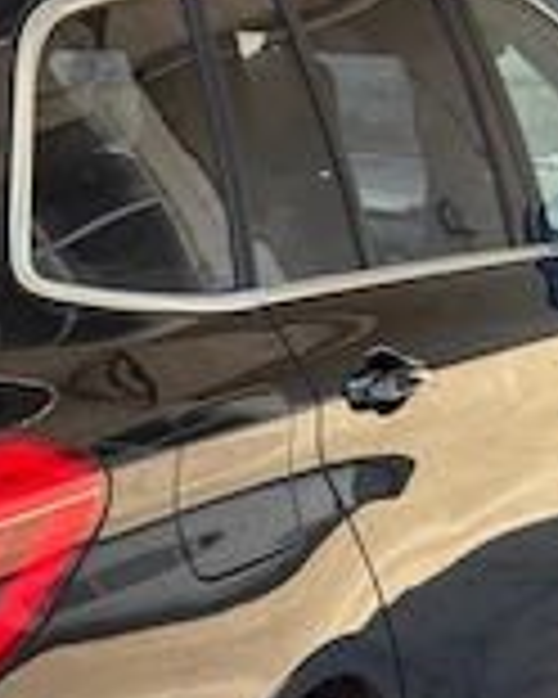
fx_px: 1817
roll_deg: +0.0
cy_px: 405
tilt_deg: -12.5
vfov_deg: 21.7
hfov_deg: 16.9
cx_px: -63
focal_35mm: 88
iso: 100
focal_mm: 6.76
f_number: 1.78
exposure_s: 1/915
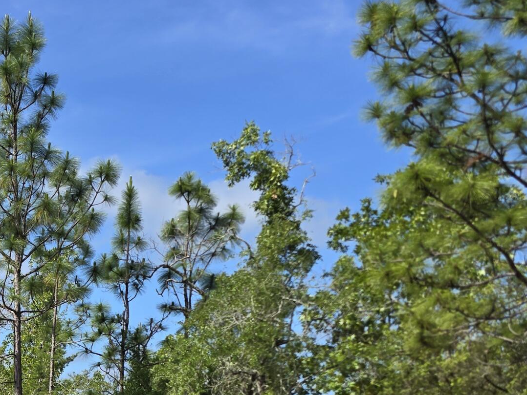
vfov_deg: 21.0
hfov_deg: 26.8
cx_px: -108
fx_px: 975
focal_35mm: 64
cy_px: 500
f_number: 1.7
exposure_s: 1/761
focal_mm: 6.3
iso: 12
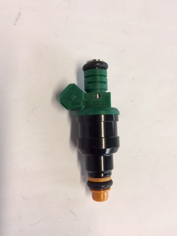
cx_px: 88
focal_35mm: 29
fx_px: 198
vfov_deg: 61.7
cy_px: 118
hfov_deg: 48.2
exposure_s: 1/33
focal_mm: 4.15
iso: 50
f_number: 2.2
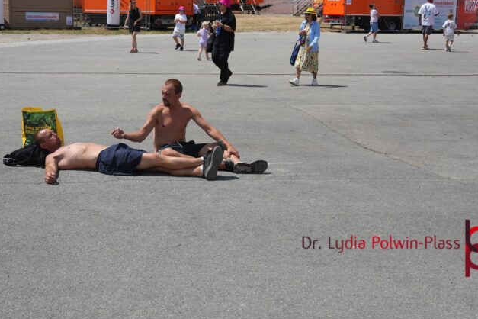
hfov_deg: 33.1
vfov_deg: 22.4
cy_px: 127
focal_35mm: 61
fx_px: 805
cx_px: 217
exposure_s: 1/1250
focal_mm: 33
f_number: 5
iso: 100
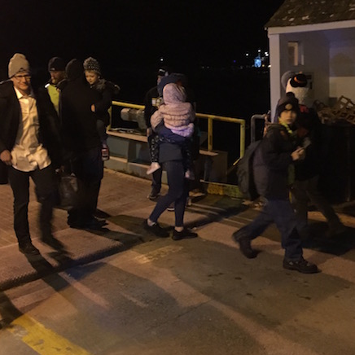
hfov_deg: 36.1
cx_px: 169
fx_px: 545
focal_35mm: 47
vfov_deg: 35.9
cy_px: 134
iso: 400
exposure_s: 1/15
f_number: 2.2
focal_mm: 4.15
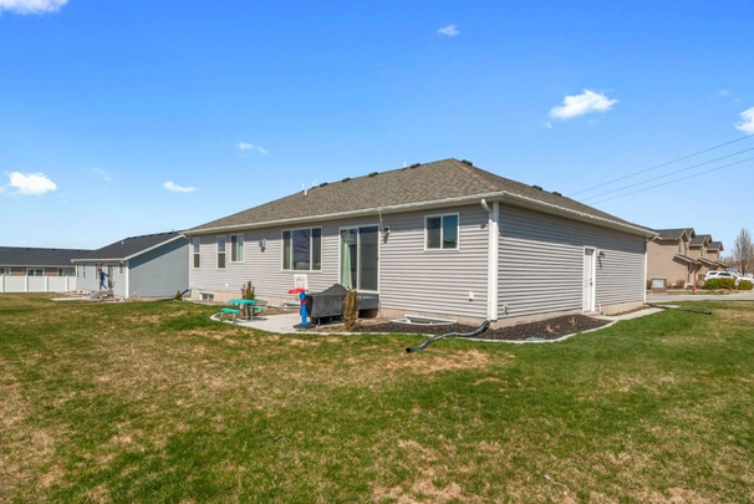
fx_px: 398
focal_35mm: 19
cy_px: 248
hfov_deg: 86.9
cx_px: 386
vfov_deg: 64.6
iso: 100
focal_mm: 12
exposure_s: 1/200
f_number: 13
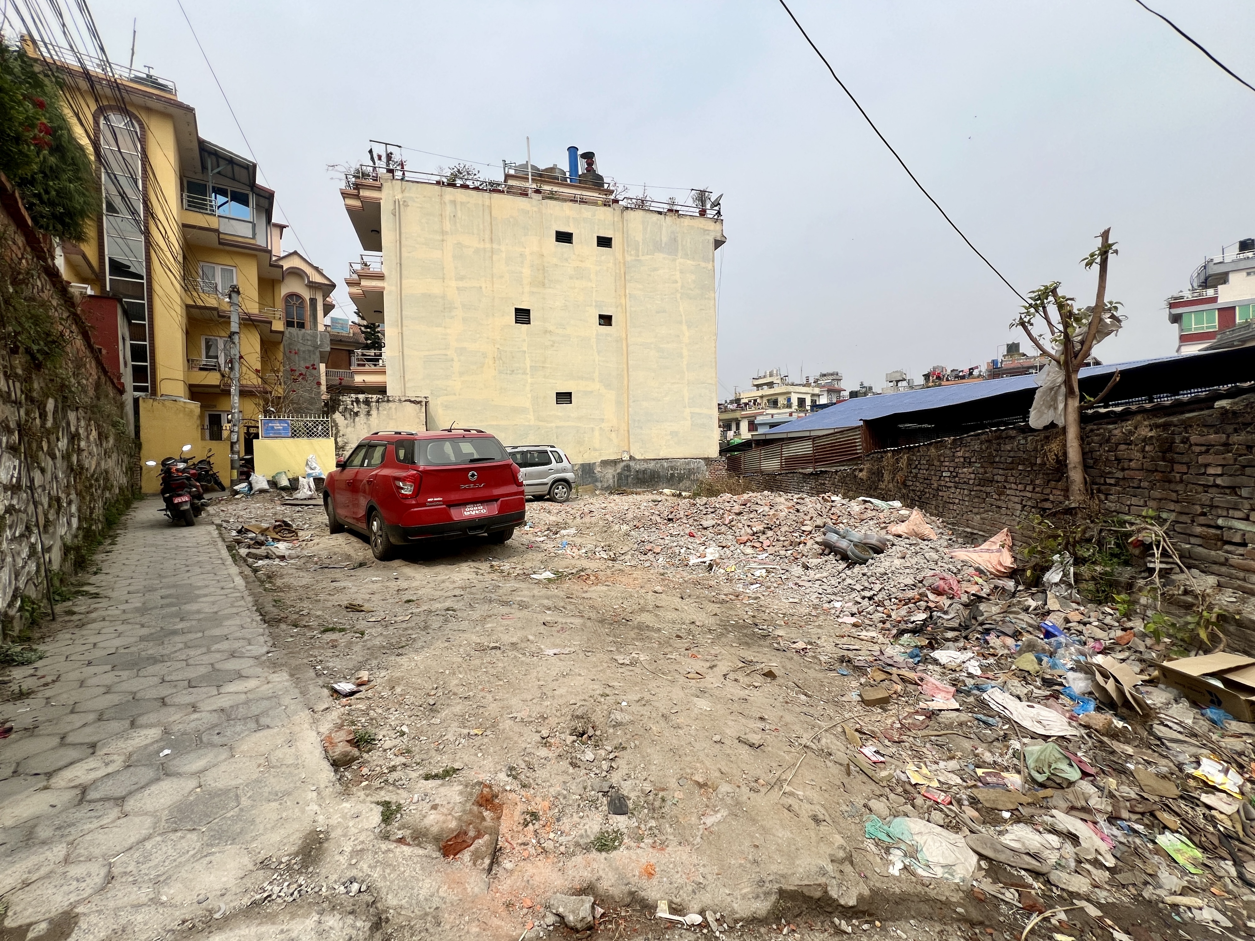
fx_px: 471
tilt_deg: -2.5
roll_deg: +1.1
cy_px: 470
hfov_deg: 106.2
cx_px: 628
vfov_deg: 89.9
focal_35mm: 13
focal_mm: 1.57
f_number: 1.8
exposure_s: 1/1783
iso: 32
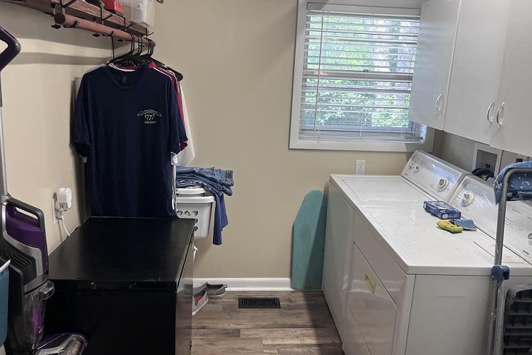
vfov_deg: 45.0
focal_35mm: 29
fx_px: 429
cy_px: 169
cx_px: 271
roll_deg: -2.5
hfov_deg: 63.6
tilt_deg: -14.1
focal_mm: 5.1
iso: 100
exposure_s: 1/120
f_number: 1.6
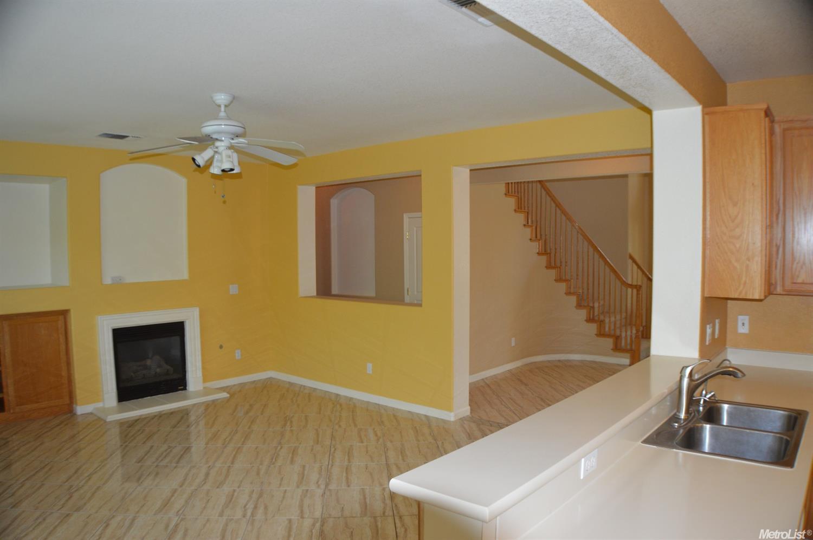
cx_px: 406
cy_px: 270
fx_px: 745
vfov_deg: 39.9
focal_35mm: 33
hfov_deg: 57.3
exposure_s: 1/60
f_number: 4
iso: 400
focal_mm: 22
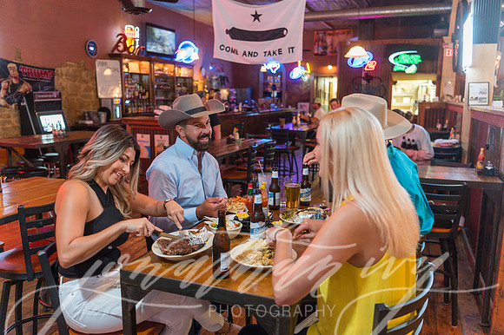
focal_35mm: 31
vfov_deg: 42.3
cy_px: 168
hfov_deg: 60.3
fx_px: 434
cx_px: 252
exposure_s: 1/50
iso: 1250
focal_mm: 31
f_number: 2.8
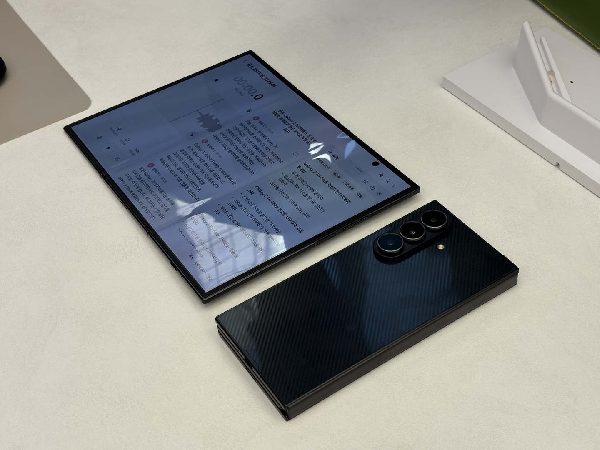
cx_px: 300
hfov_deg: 36.8
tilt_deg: -44.0
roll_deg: +6.7
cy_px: 225
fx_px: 901
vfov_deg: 28.0
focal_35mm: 52
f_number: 1.6
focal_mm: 5.96
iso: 40
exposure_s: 1/306
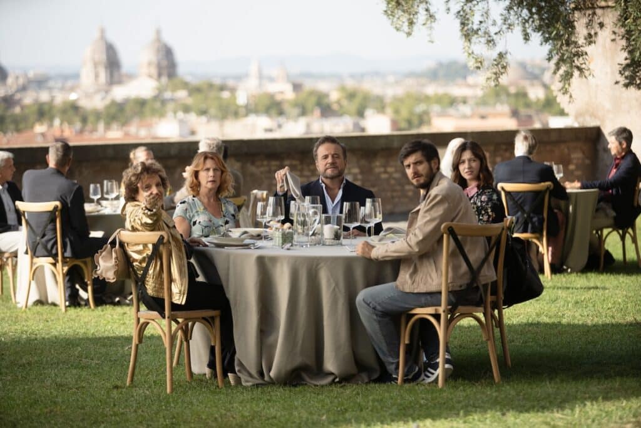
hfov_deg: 14.7
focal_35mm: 140
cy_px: 214
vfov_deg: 9.8
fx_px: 2493
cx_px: 320
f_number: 2.8
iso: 800
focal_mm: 140
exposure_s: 1/6400
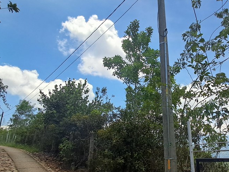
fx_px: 165
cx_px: 158
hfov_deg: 66.9
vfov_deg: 54.1
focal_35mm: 25
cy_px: 110
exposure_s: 1/1712
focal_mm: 1.64
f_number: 2.2
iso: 40
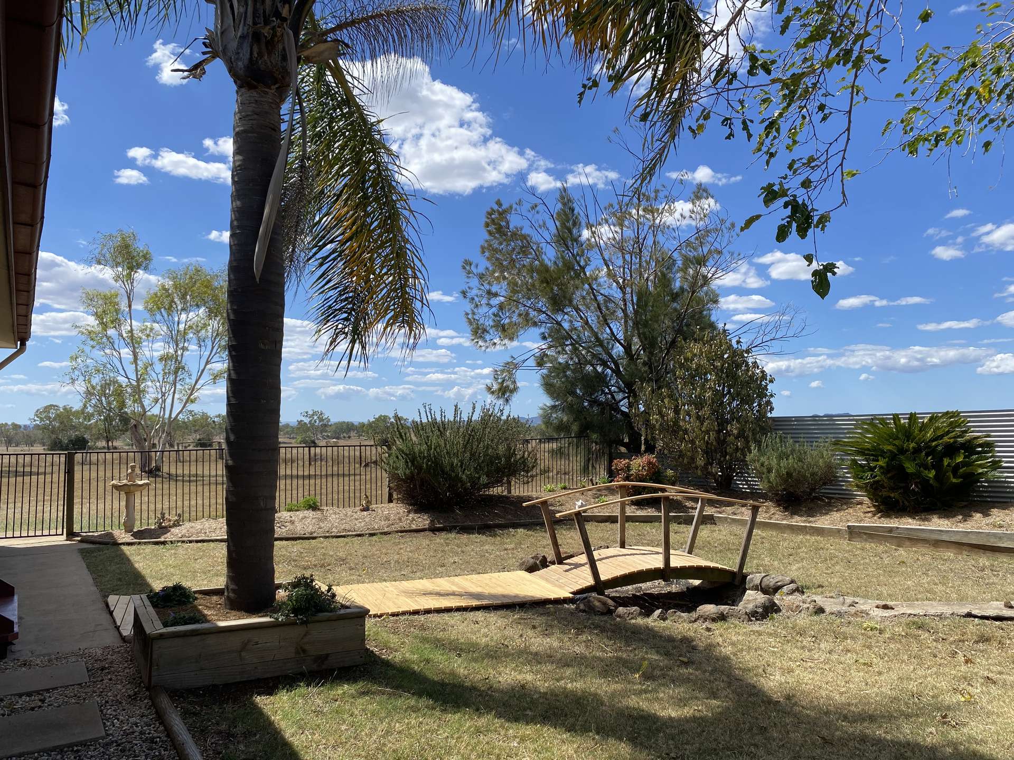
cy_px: 380
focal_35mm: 26
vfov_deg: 53.1
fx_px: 762
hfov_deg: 67.3
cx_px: 507
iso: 32
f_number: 1.8
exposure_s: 1/1484
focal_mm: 4.25
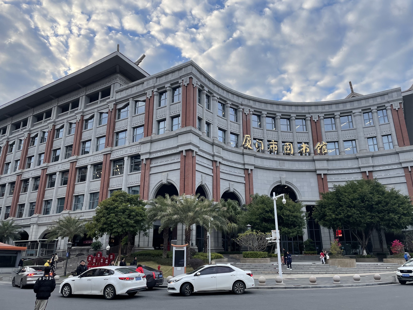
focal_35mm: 26
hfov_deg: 67.3
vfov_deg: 53.1
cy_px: 155
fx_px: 310
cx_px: 206
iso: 32
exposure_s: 1/500
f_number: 1.6
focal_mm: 4.2
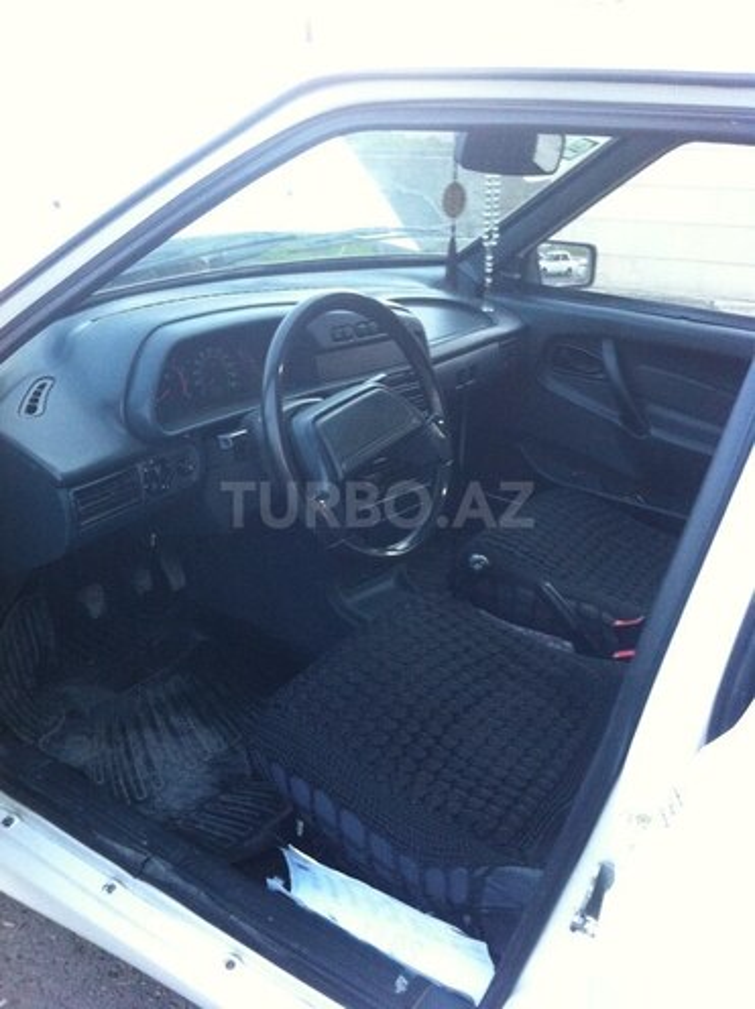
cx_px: 378
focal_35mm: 35
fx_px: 1020
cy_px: 504
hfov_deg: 40.6
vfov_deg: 52.7
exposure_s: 1/15
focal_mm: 3.85
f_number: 2.8
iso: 250
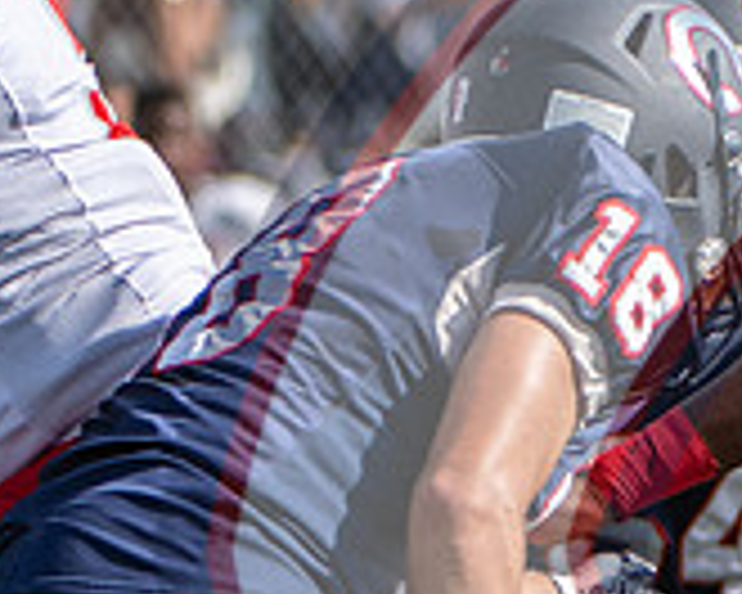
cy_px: 584
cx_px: 1071
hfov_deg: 1.4
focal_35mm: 1394
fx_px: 30613
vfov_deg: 1.1
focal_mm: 200
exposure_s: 1/1000
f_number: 4
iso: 110
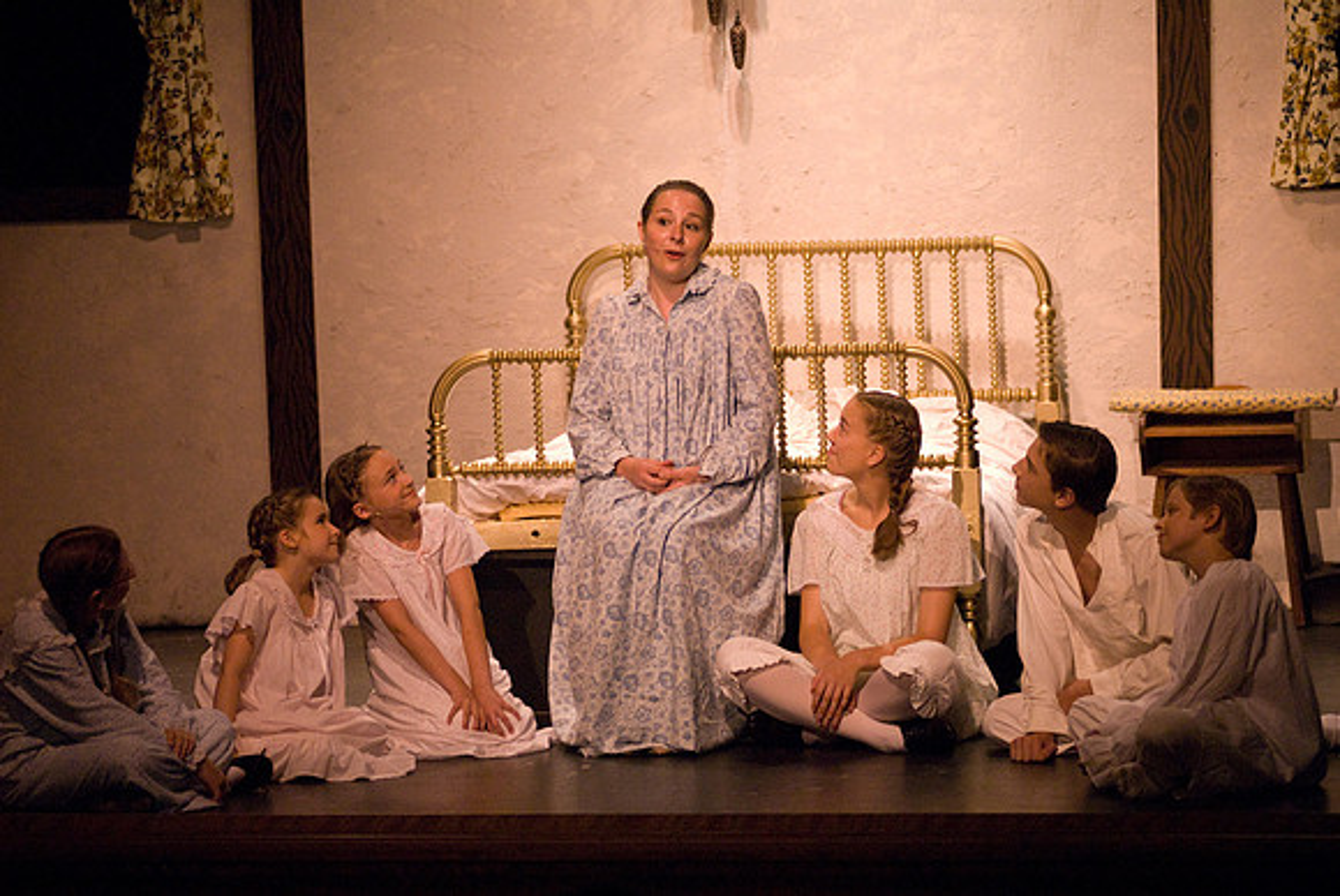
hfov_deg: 11.8
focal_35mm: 174
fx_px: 6483
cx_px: 670
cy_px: 448
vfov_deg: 7.9
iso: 1600
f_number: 2.8
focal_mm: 116
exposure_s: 1/160
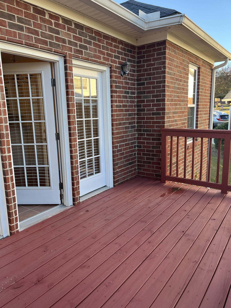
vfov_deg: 67.3
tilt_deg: -9.6
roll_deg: +2.6
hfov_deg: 53.1
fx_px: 231
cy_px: 154
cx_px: 116
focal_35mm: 26
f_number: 1.6
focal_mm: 5.1
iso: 40
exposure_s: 1/209
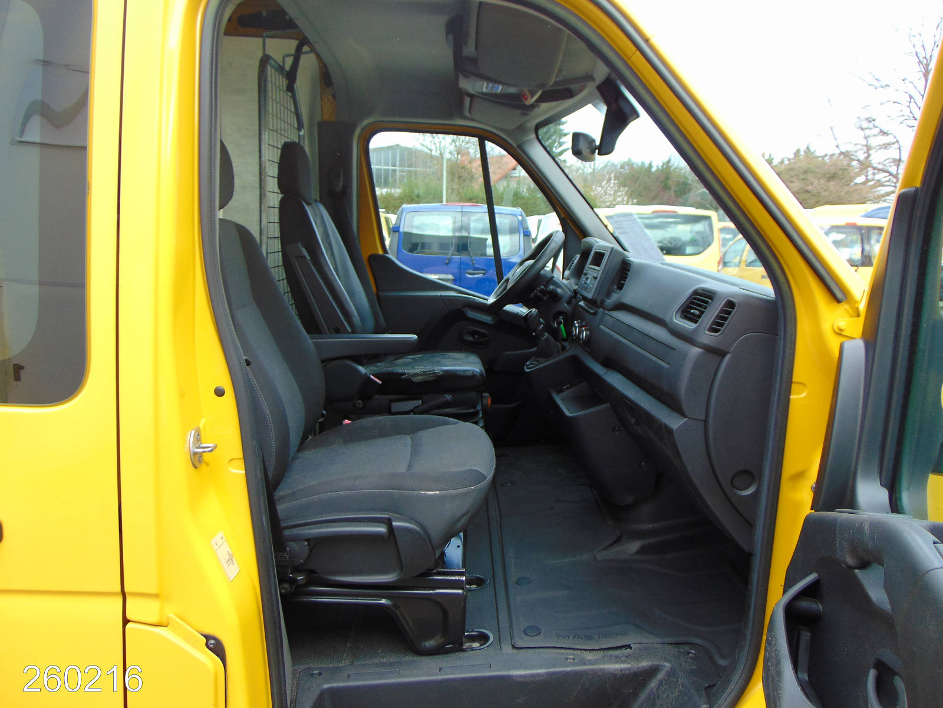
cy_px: 354
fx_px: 681
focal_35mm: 25
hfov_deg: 69.4
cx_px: 472
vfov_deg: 54.9
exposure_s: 1/200
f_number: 3
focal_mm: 4.5
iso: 80
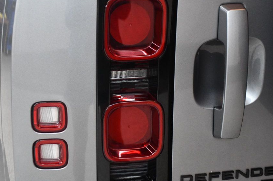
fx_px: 523
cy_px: 91
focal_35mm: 69
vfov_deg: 19.7
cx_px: 122
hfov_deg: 29.2
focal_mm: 38
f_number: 4.2
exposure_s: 1/60
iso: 3200
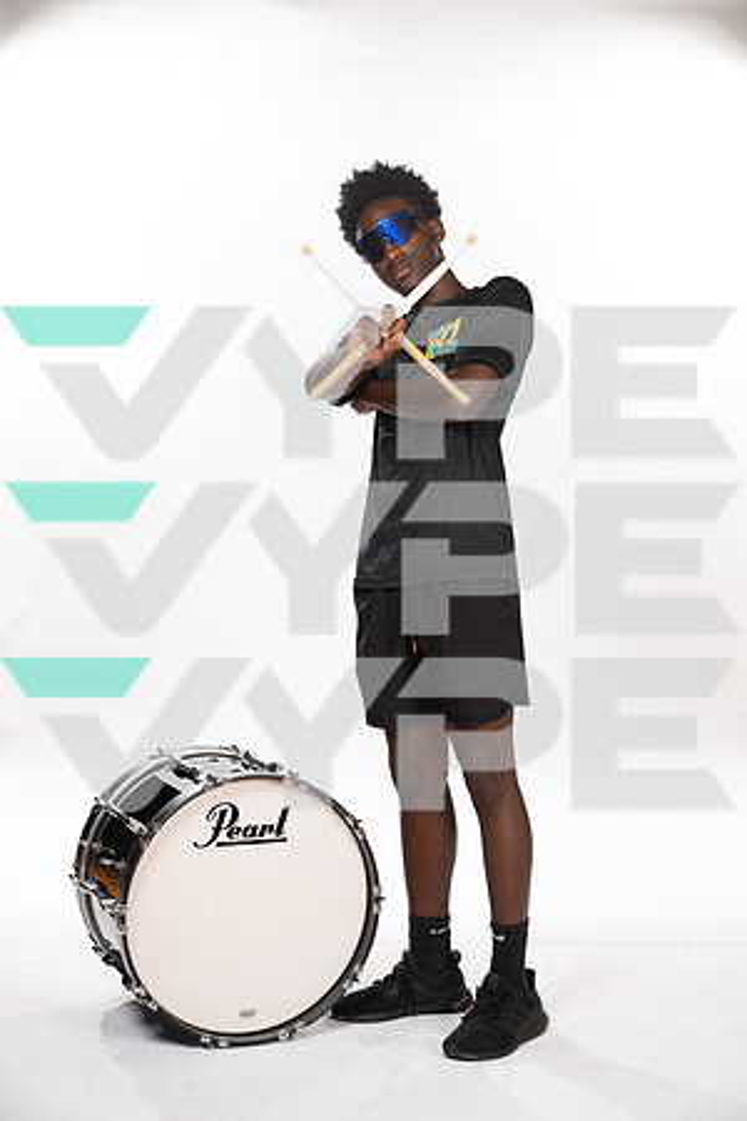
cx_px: 374
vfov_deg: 35.6
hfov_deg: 24.2
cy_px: 560
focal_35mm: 56
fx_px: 1743
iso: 800
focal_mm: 56
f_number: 7.1
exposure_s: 1/320
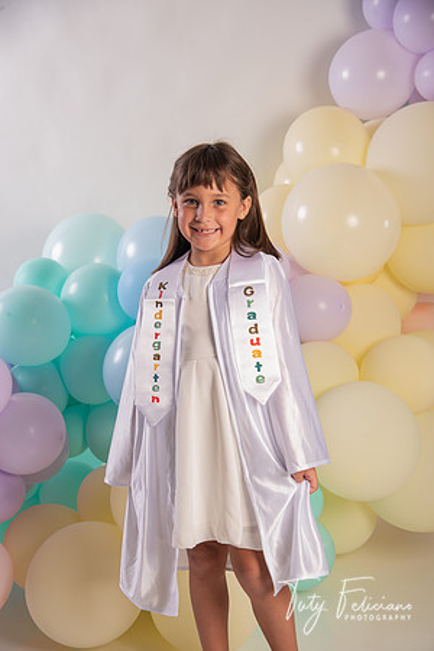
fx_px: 995
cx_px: 217
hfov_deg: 24.6
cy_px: 326
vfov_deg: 36.2
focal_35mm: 55
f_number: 5
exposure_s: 1/100
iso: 50
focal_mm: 55
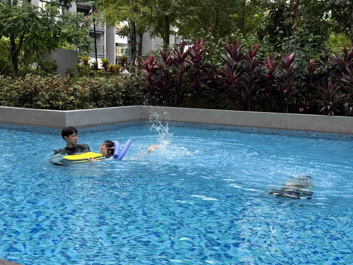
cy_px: 131
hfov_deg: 38.9
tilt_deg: -4.2
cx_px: 174
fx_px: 500
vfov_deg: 29.7
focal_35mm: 49
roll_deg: -0.9
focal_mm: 6.76
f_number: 1.78
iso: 100
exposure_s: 1/189
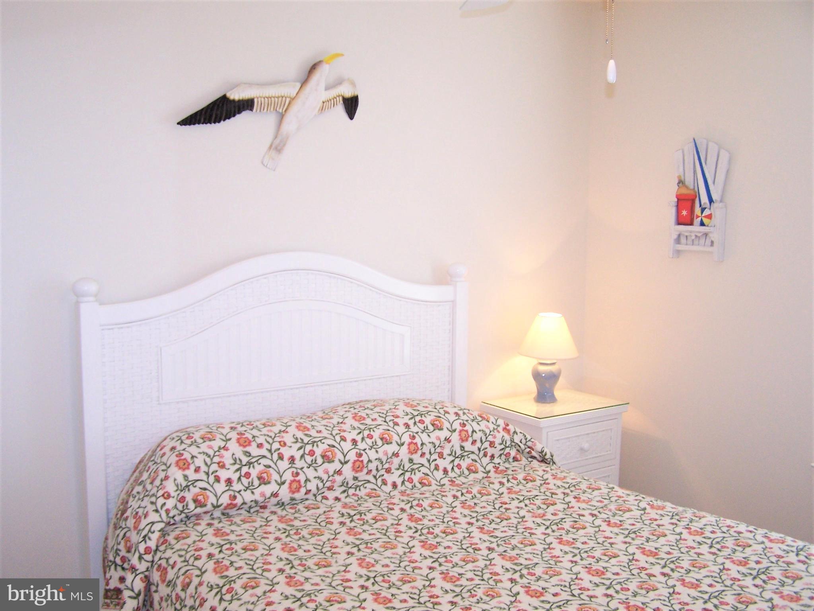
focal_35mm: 38
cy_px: 306
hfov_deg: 49.0
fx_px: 894
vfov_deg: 37.7
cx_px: 407
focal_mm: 6.3
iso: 140
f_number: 2.8
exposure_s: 1/60
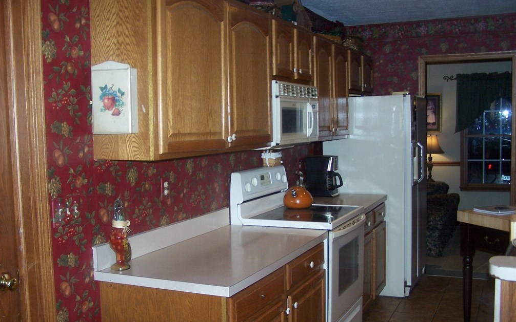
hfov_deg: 48.2
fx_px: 577
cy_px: 172
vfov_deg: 31.2
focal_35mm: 41
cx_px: 258
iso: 140
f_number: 2.8
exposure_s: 1/60
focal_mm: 6.3
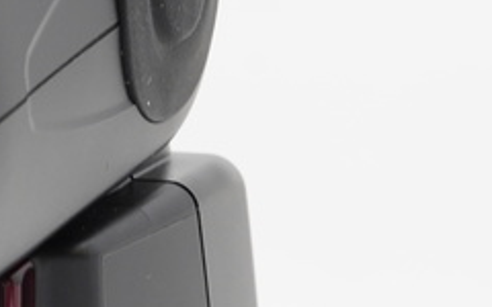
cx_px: -80
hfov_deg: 8.2
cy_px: 418
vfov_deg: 5.1
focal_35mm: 255
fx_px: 3419
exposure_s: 1/13
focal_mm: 50
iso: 800
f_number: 8
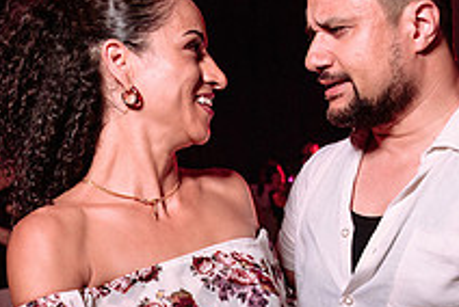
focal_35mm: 98
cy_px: 249
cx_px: 186
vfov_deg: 13.9
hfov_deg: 20.8
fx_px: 1251
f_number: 3.5
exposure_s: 1/100
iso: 200
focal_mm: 32
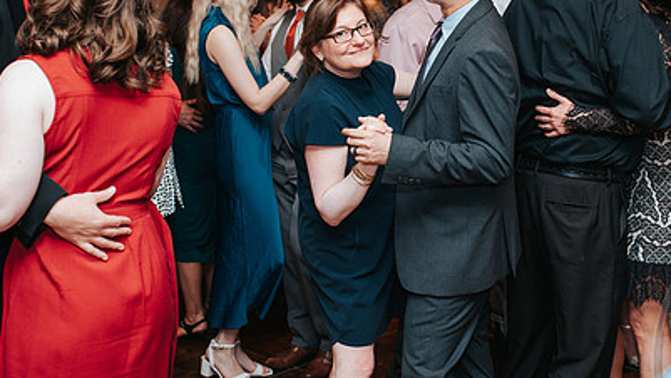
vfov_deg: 22.3
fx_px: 943
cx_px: 393
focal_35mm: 53
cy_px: 71
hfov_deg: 39.0
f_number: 3.2
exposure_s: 1/160
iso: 1000
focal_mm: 35
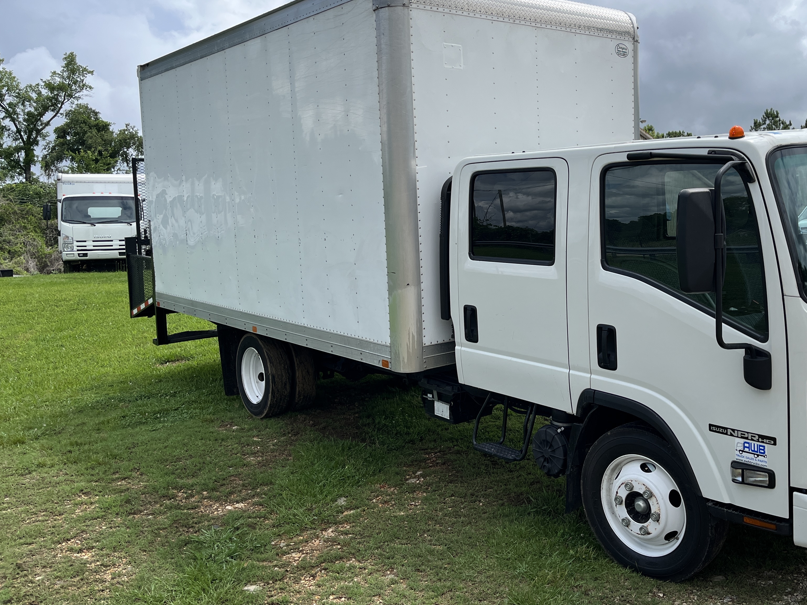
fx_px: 793
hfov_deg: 53.1
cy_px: 258
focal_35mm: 34
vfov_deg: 41.7
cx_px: 524
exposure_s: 1/5076
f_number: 1.6
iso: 50
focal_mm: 5.1
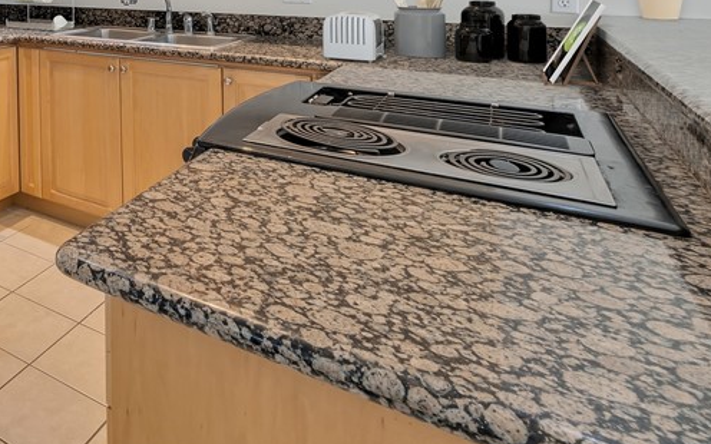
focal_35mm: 29
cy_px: -27
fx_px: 562
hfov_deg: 48.4
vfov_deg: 37.2
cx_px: -52
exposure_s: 1/50
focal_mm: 8.7
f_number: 8
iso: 160
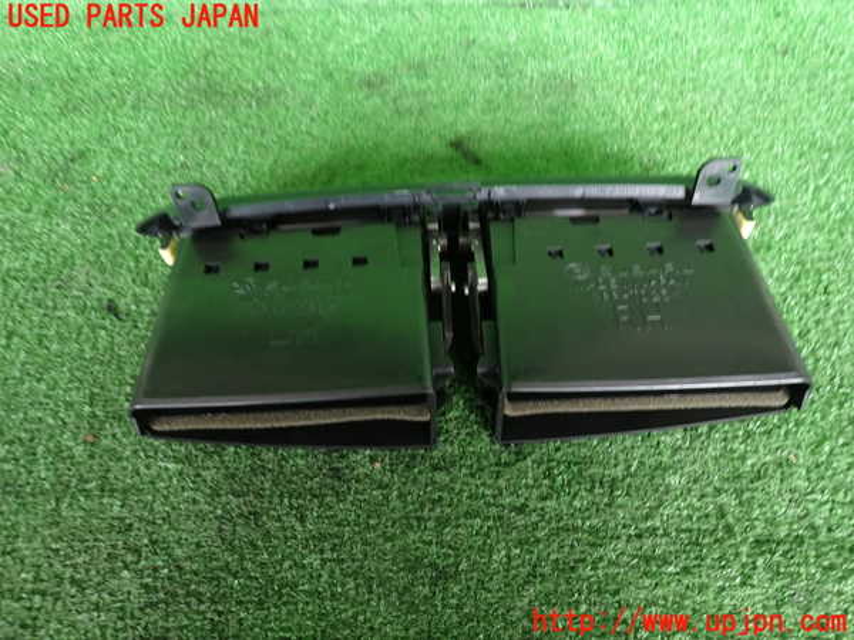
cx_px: 427
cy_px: 320
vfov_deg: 54.9
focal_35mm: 25
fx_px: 617
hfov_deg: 69.4
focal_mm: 4.5
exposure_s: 1/40
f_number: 2
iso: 200
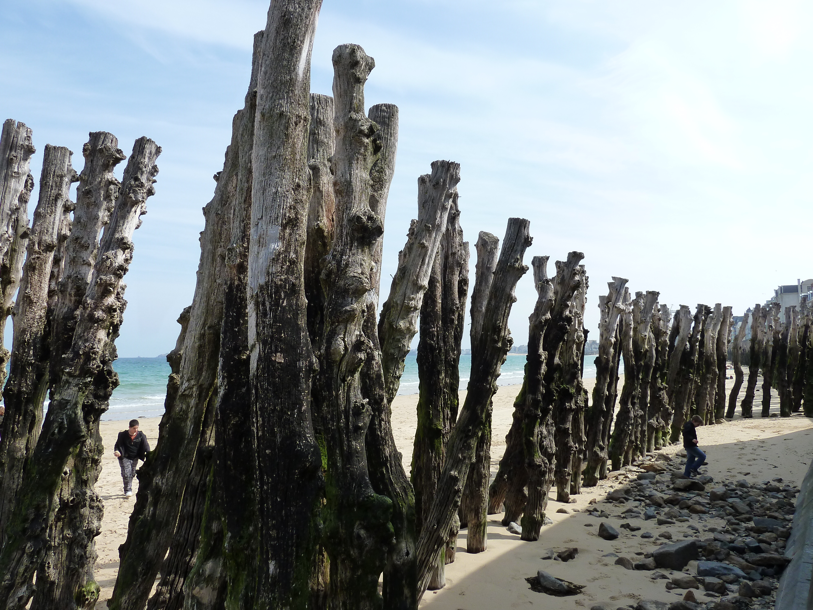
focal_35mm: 25
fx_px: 587
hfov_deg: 69.4
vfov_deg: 54.9
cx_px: 406
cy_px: 305
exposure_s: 1/500
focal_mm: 4.1
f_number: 4
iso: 125
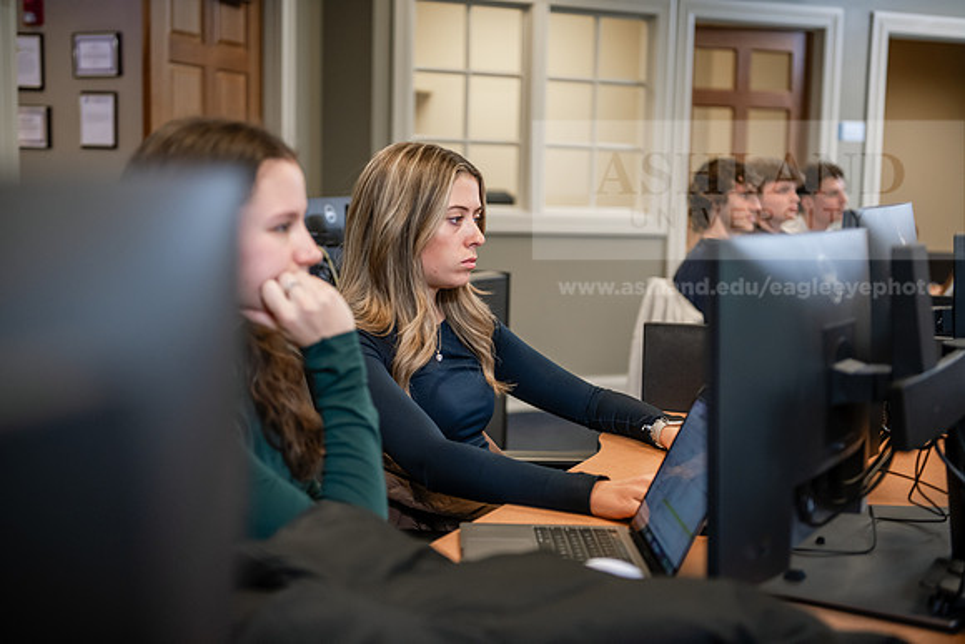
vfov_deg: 24.6
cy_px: 322
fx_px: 1475
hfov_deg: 36.2
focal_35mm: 55
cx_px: 482
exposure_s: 1/200
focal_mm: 55
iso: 1000
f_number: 2.8
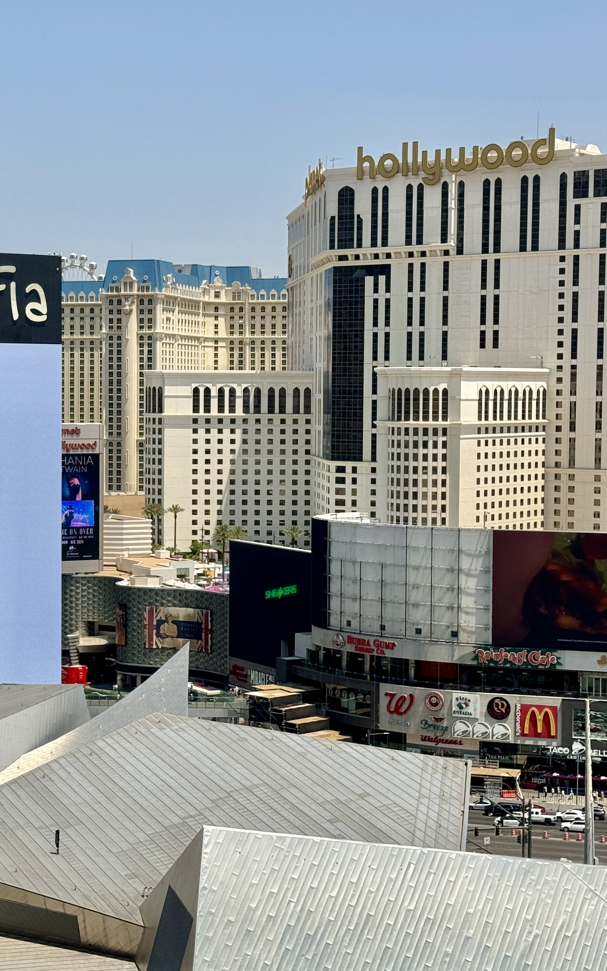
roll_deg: +1.1
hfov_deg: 19.0
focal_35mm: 68
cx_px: 140
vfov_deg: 30.2
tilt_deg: -1.9
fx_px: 1800
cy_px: 486
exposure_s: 1/1681
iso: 64
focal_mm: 6.76
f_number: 1.78
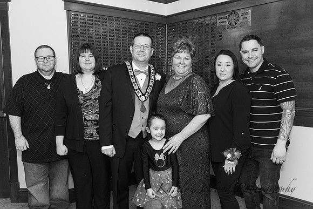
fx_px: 296
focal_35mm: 34
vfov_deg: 38.9
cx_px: 156
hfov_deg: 55.8
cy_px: 104
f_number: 4
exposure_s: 1/200
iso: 800
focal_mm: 34
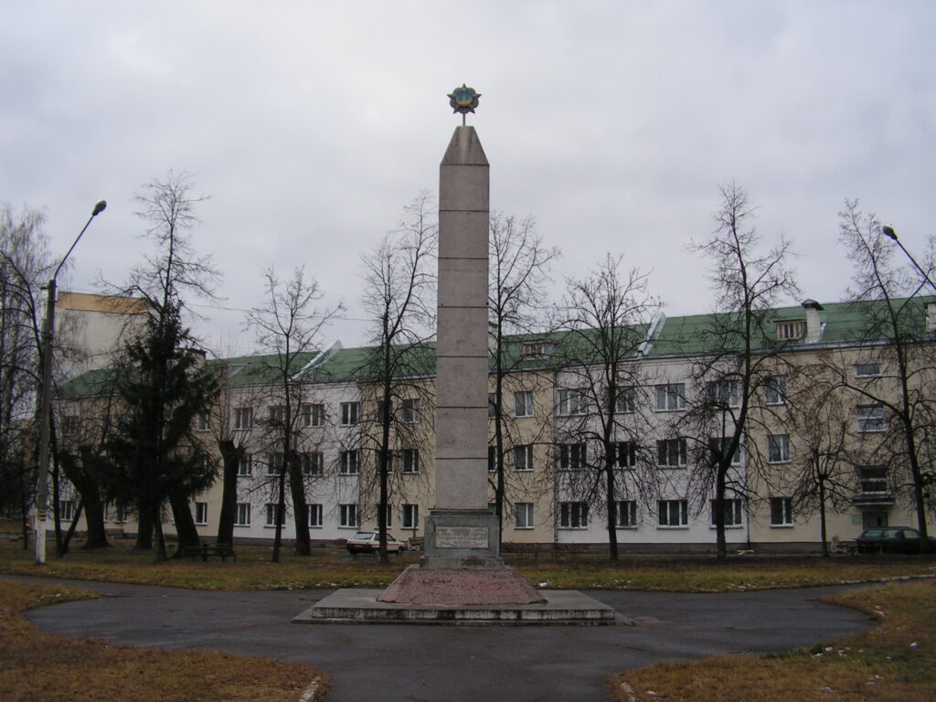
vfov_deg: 39.7
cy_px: 351
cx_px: 468
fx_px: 973
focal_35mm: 36
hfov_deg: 51.4
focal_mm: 6
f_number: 3.2
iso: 64
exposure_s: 1/200
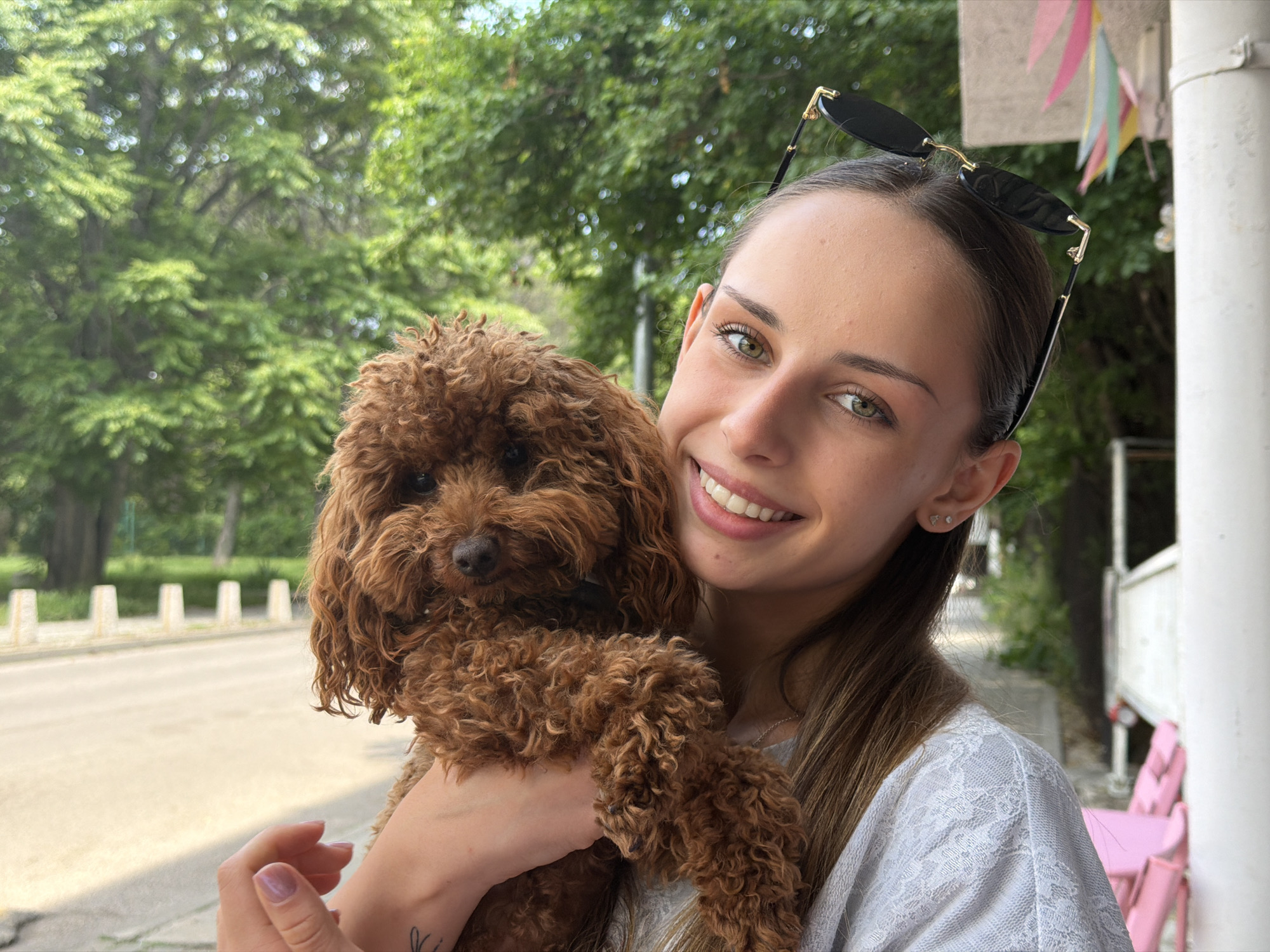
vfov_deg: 30.3
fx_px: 1761
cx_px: 635
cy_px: 476
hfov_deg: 39.7
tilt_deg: +2.0
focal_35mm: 48
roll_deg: -0.8
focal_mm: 6.76
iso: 100
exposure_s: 1/574
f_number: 1.78
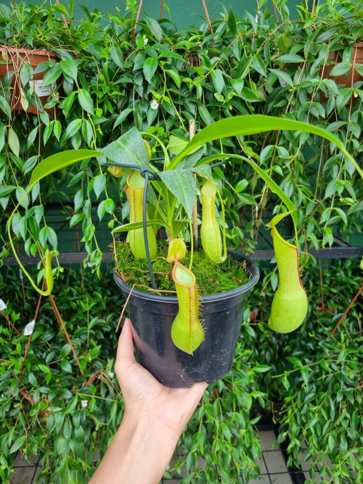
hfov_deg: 53.1
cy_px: 242
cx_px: 182
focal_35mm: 26
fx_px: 364
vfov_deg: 67.3
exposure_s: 1/152
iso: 50
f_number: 1.8
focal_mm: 5.4
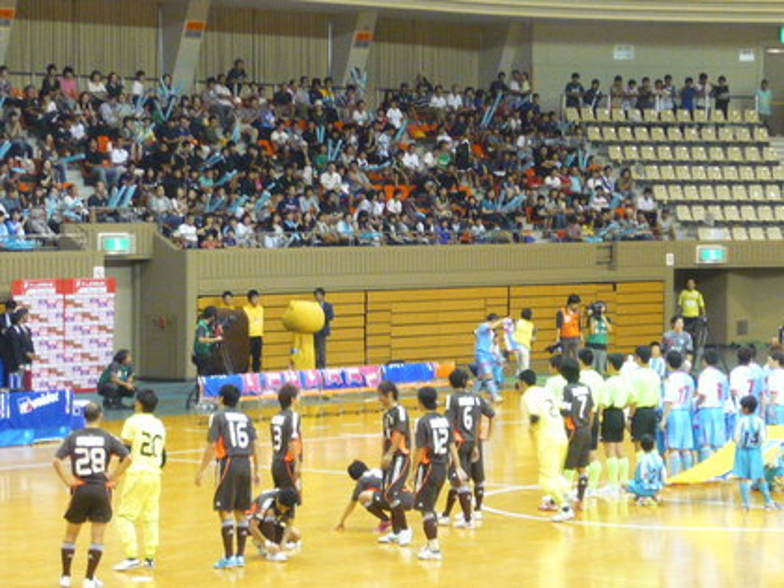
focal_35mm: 131
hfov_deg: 15.1
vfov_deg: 11.3
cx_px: 392
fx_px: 2967
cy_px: 294
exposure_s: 1/20
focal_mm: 13.6
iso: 400
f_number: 4.4
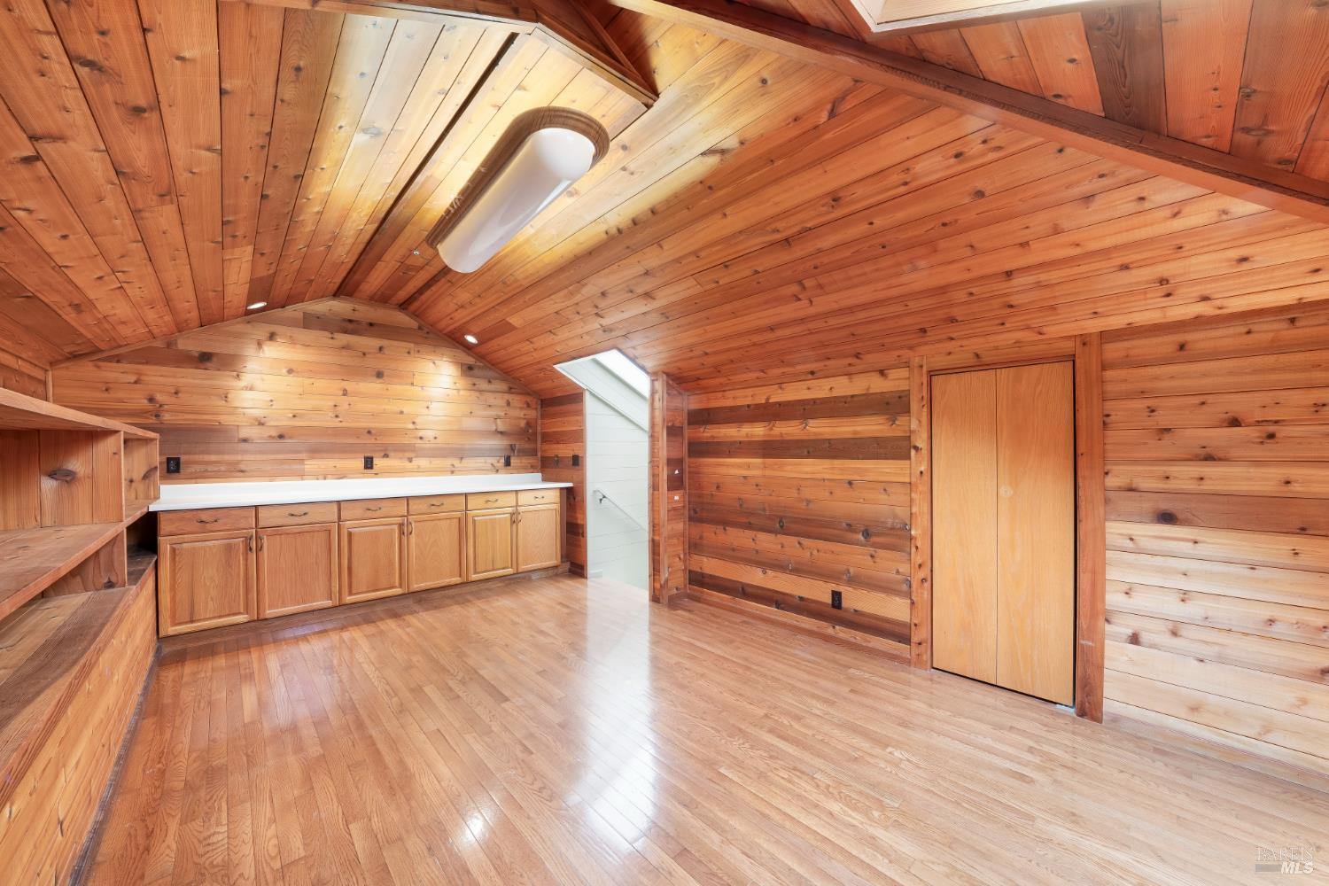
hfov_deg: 108.3
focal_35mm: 13
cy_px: 443
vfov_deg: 85.4
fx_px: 480
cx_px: 664
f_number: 11
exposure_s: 1/1.25
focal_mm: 13
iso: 100
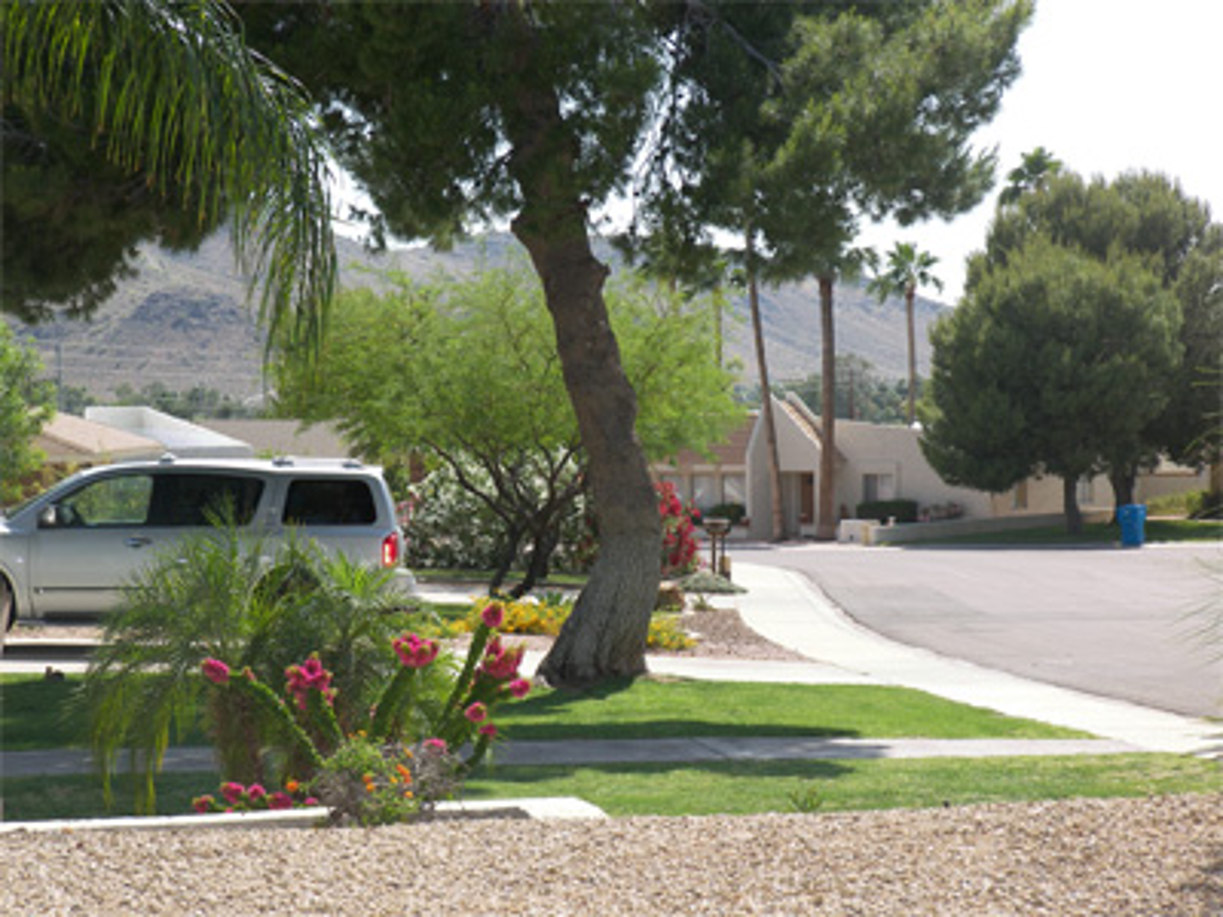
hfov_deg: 18.7
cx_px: 612
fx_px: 3710
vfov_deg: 14.1
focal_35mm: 105
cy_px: 458
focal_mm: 21.9
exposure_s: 1/400
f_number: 4
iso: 50
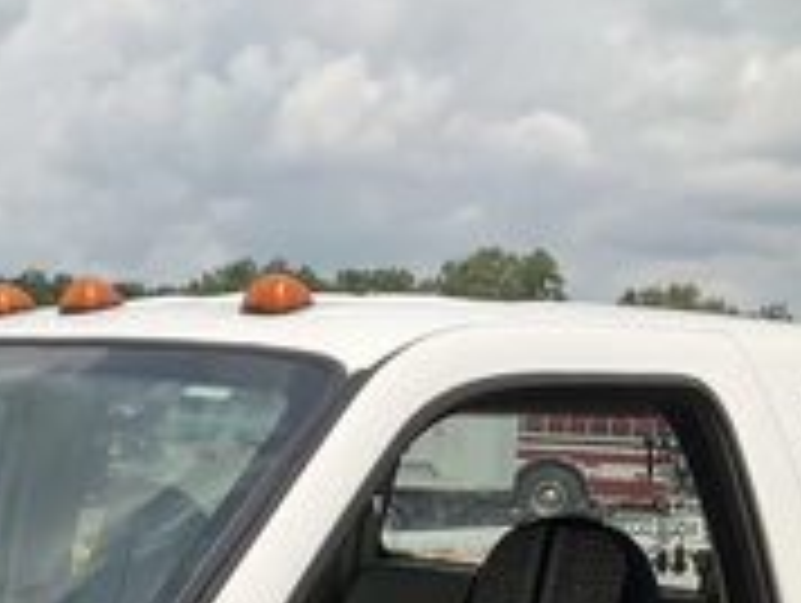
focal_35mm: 65
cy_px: 648
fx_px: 1506
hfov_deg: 28.0
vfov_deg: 21.6
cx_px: 0
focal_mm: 3
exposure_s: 1/3125
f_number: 1.8
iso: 25
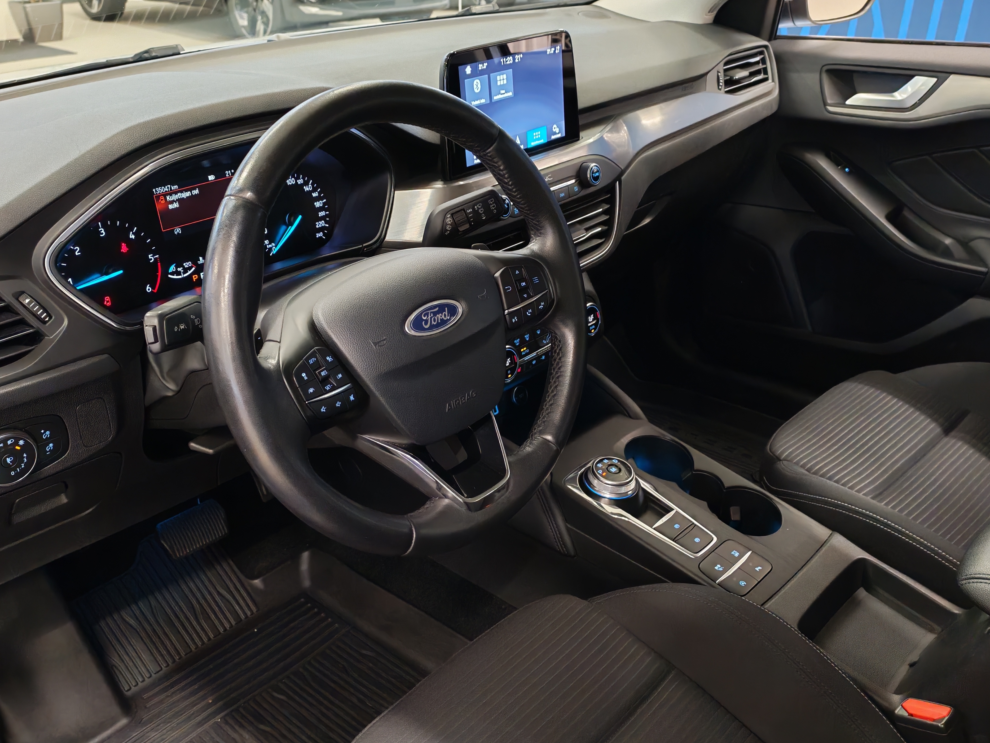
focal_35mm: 34
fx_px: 972
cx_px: 474
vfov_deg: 41.8
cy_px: 383
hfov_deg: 53.9
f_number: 1.9
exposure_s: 1/50
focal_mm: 6.12
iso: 2000
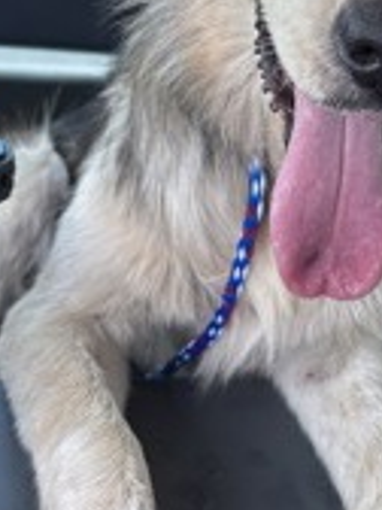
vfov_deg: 29.7
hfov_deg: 22.5
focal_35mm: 65
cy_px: 185
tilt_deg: -24.8
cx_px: 244
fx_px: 956
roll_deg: -9.2
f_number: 1.6
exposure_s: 1/125
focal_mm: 5.96
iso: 32
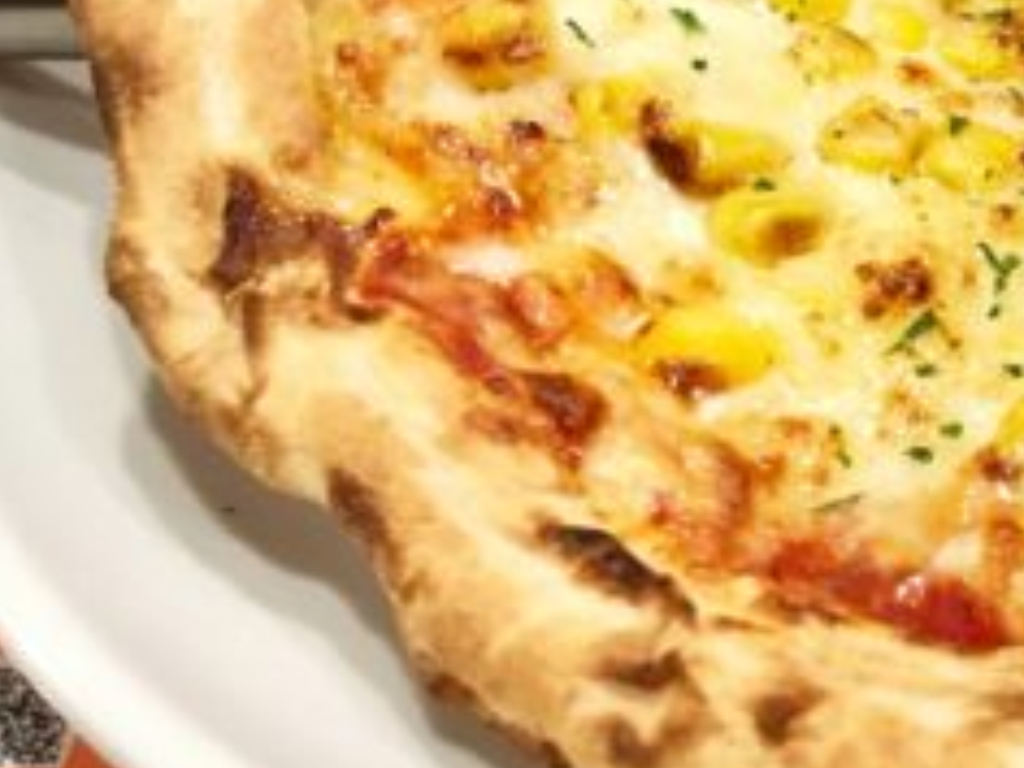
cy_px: 143
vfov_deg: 19.4
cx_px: 1176
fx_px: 2219
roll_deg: +2.1
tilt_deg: -38.5
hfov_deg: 24.0
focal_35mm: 75
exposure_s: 1/30
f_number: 2.2
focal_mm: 4.15
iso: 125
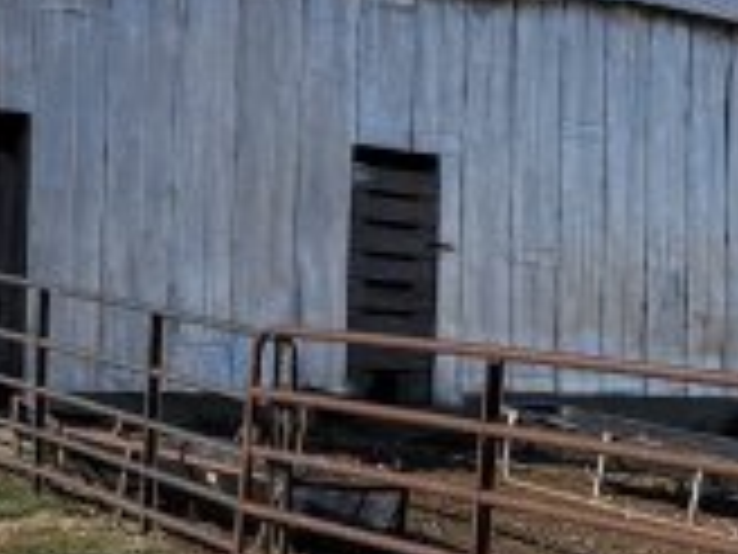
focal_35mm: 106
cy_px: 234
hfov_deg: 18.5
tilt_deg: +2.9
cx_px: 443
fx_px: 2260
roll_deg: -1.3
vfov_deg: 14.0
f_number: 1.6
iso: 80
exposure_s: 1/6993
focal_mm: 5.96
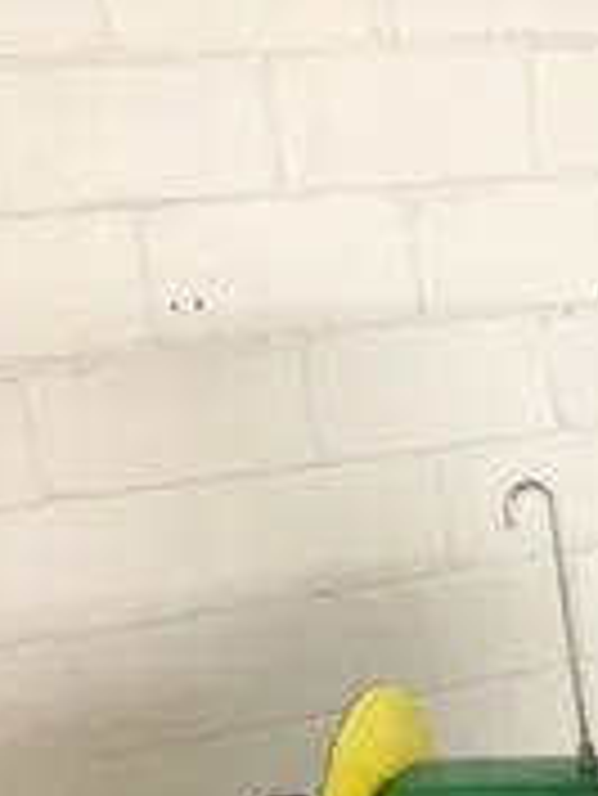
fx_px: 1817
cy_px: 890
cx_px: 656
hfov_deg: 18.0
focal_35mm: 79
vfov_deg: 23.1
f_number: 2.4
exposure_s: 1/20
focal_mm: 4.28
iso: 200
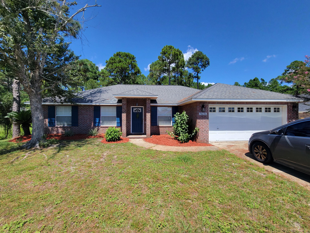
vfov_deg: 89.9
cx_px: 155
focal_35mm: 13
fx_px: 116
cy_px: 116
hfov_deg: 106.2
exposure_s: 1/1061
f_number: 2.2
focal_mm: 2.2
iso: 50
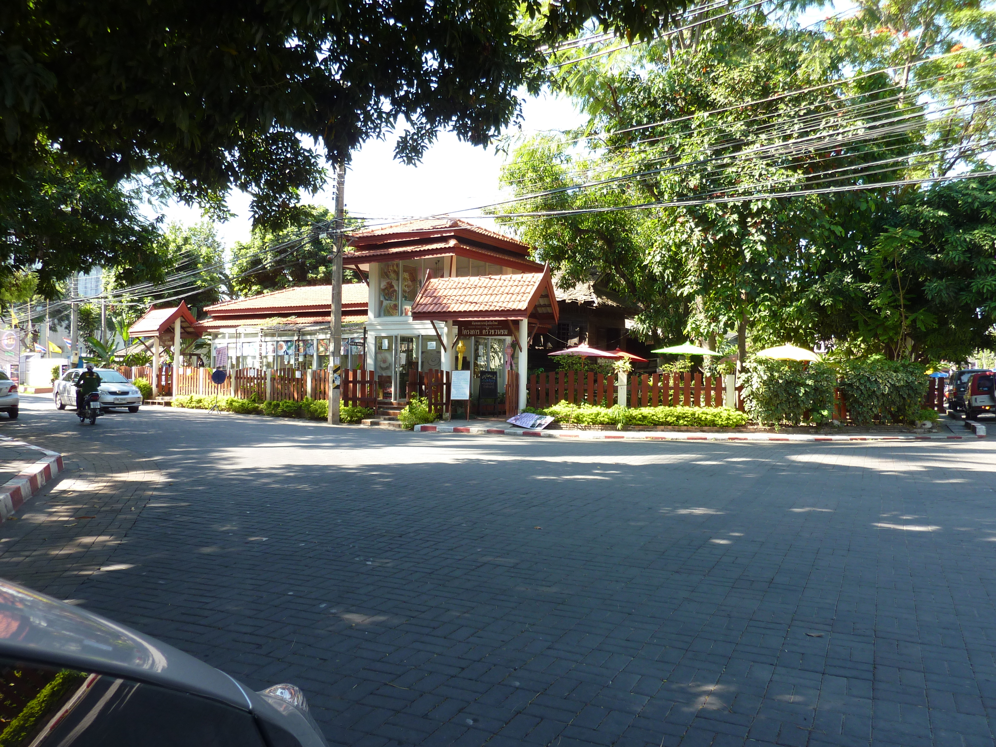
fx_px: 719
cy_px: 374
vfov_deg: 54.9
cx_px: 498
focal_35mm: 25
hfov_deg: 69.4
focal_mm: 4.1
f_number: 3.5
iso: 80
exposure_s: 1/100
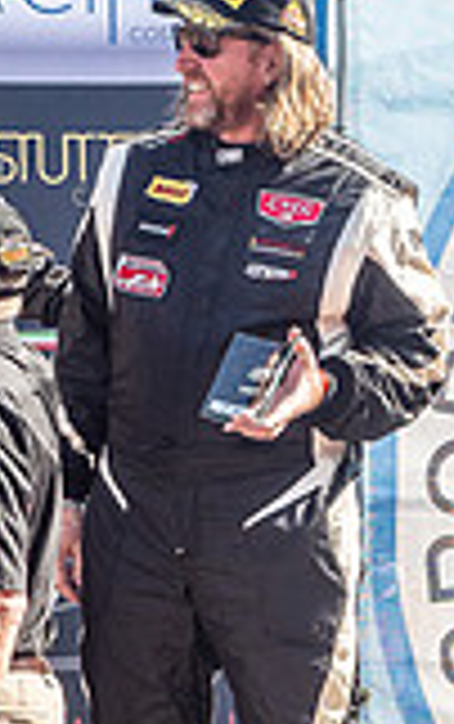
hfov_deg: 6.4
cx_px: 99
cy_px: 483
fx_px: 4067
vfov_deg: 10.2
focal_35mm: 206
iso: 200
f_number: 3.5
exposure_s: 1/1000
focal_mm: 27
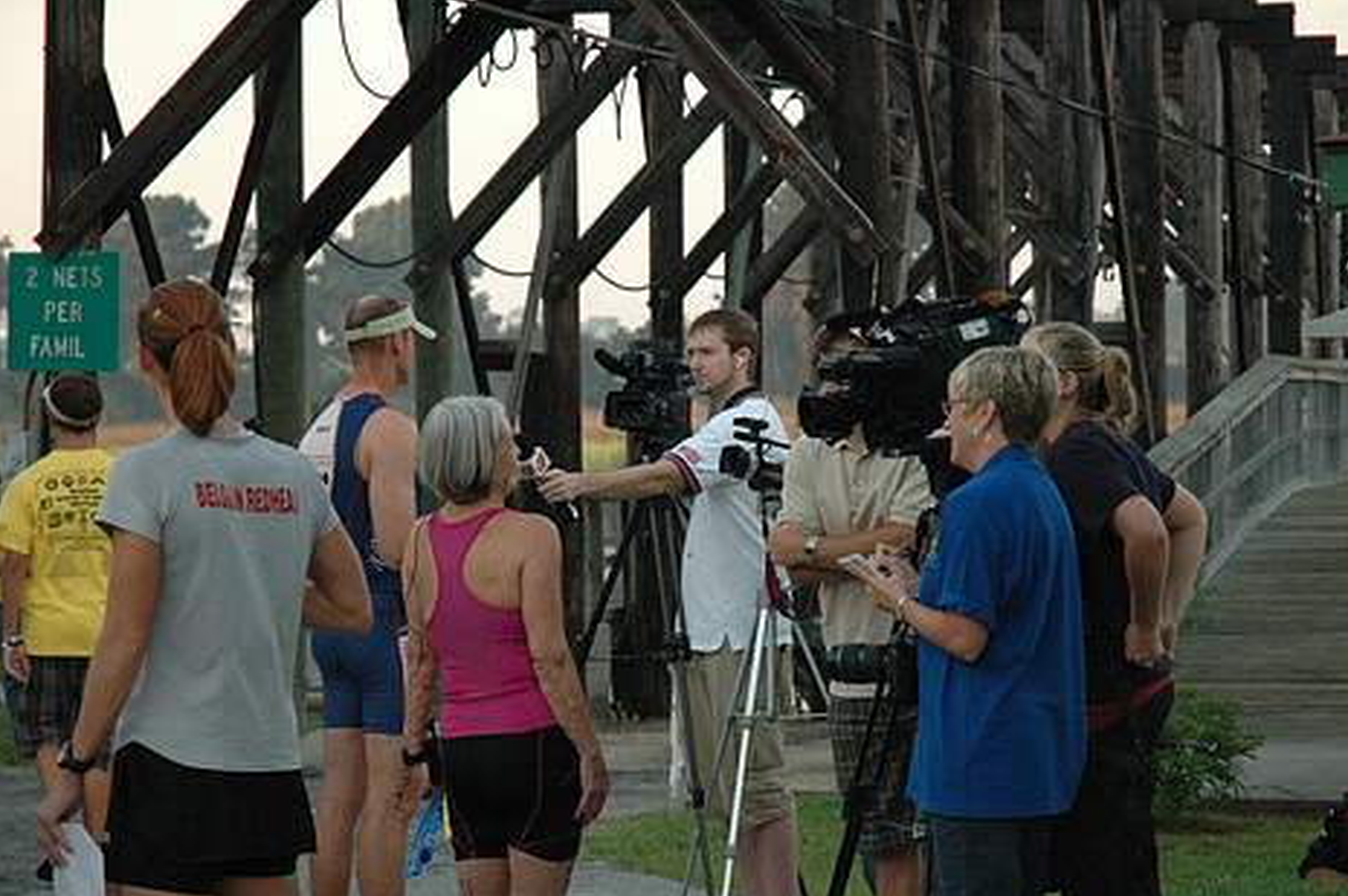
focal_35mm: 131
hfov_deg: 15.7
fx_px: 4900
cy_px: 555
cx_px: 739
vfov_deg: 10.4
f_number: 4.5
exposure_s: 1/400
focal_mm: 70
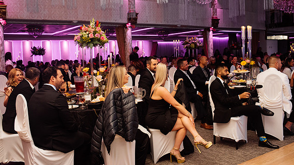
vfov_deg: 31.9
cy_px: 69
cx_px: 147
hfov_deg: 54.0
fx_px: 288
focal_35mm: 37
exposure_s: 1/200
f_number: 4
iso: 2000
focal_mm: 35
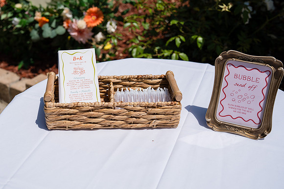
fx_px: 465
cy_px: 95
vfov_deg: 23.0
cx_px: 123
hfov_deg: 33.9
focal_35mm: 59
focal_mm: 50
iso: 200
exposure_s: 1/6400
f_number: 4
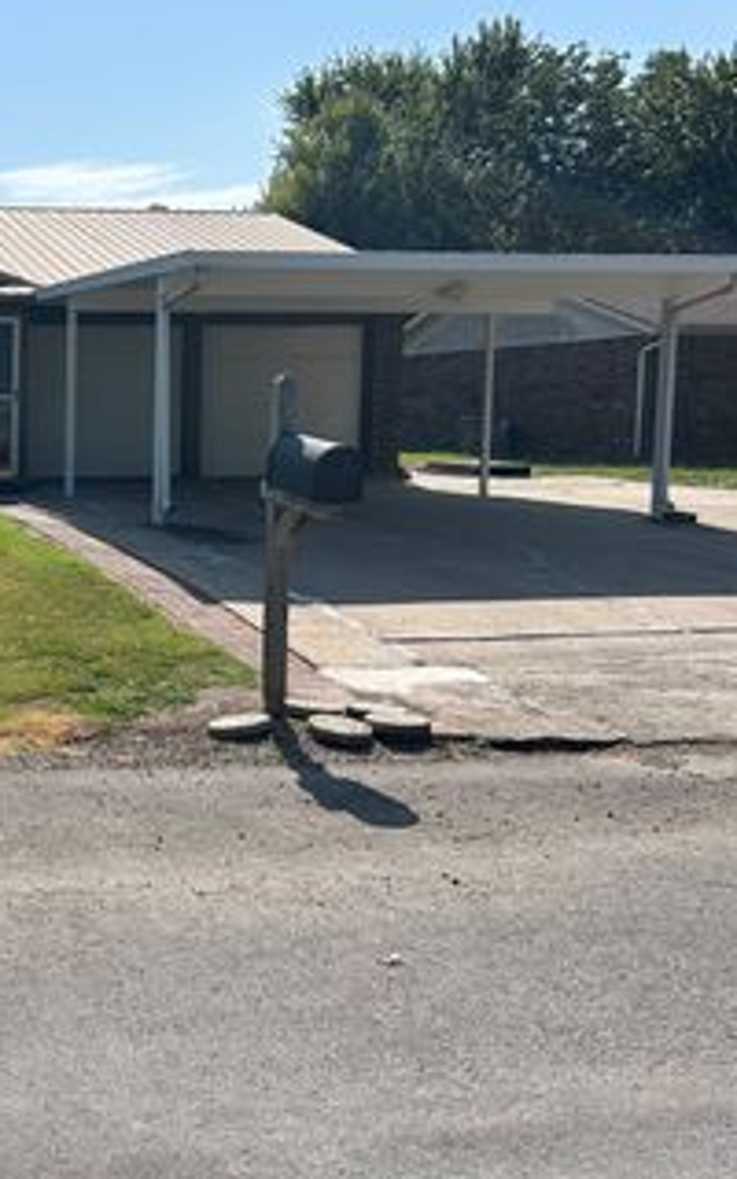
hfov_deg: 27.1
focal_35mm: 43
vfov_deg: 46.2
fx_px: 1382
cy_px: 569
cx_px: -92
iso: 50
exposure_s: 1/6211
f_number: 1.5
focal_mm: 5.7
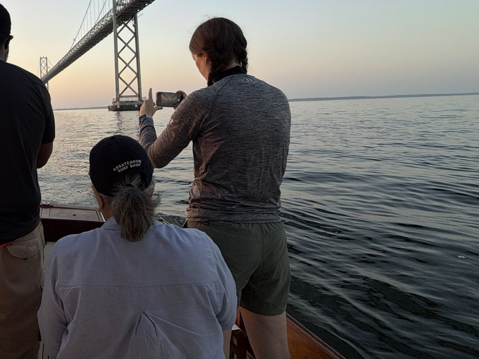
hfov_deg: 55.6
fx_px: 374
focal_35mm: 27
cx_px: 39
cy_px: 98
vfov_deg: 49.6
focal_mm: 2.22
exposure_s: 1/265
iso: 50
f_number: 2.2
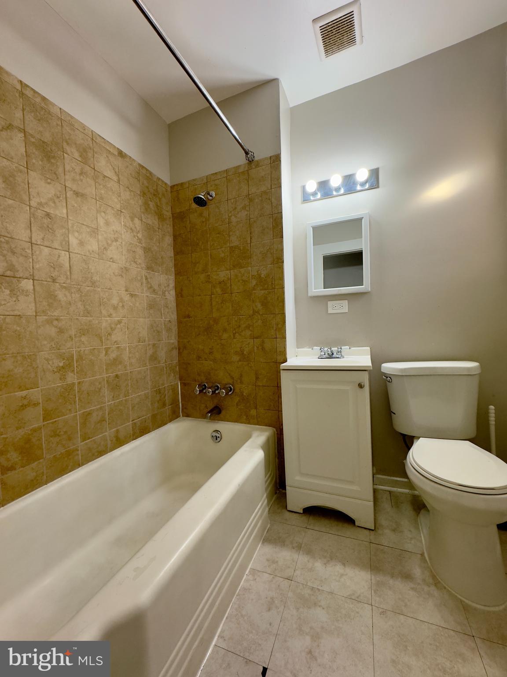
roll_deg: +1.2
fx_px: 273
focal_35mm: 14
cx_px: 254
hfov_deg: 85.7
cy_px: 338
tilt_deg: -1.8
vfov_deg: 102.1
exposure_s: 1/120
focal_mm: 2.22
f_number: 2.2
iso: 250
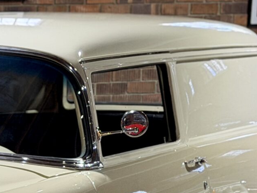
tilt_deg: -9.4
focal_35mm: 194
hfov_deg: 9.9
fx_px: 1441
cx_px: -139
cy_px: 221
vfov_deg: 7.6
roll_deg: -0.5
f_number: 1.78
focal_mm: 6.76
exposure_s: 1/50
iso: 250
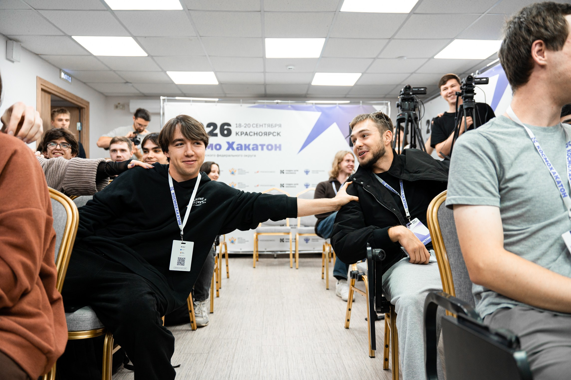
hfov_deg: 65.5
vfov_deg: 46.4
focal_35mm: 28
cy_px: 190
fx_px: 444
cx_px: 286
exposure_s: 1/125
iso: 640
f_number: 2.8
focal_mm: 28
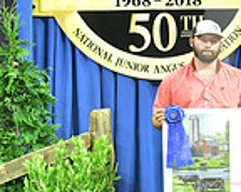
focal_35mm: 159
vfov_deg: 9.7
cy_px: 97
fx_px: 1133
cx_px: 484
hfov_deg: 11.0
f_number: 5
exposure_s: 1/200
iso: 3200
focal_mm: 42
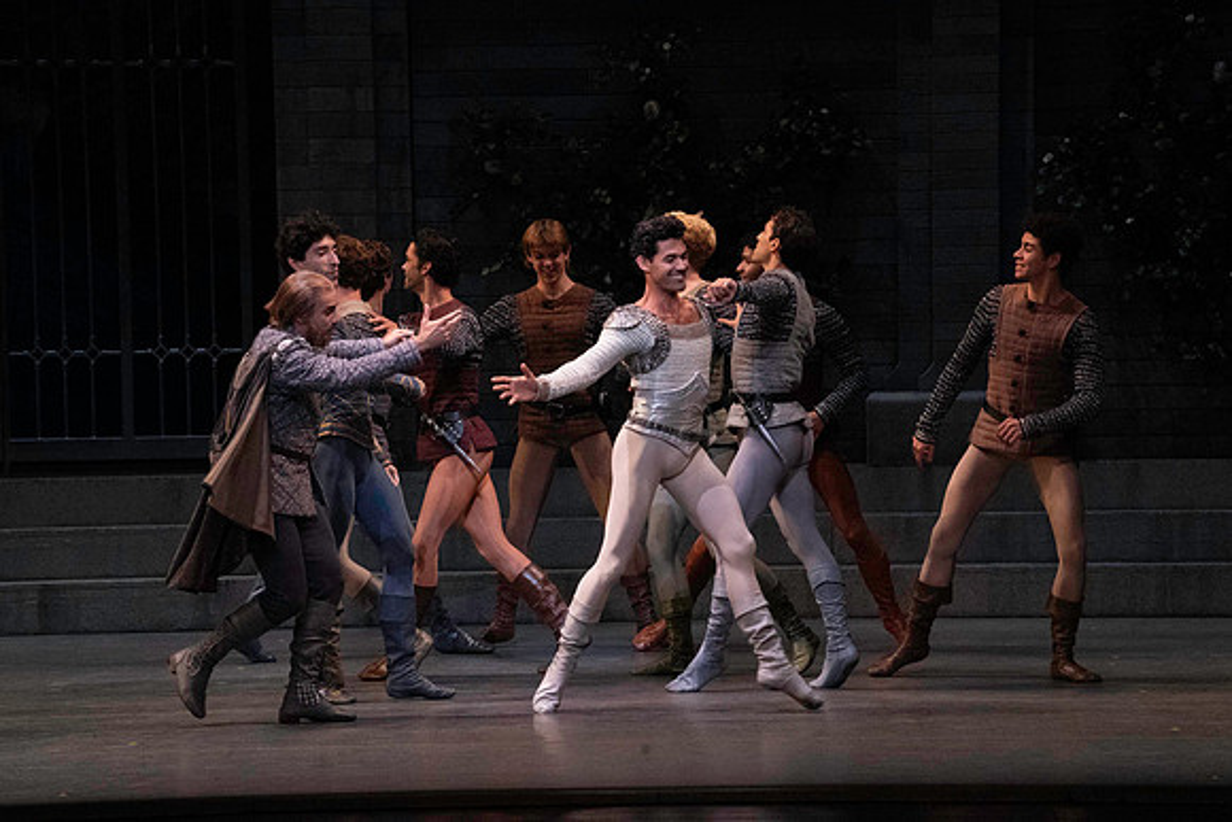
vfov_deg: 6.9
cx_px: 616
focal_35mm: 200
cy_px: 411
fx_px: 6846
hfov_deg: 10.3
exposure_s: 1/400
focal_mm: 200
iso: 16000
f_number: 13
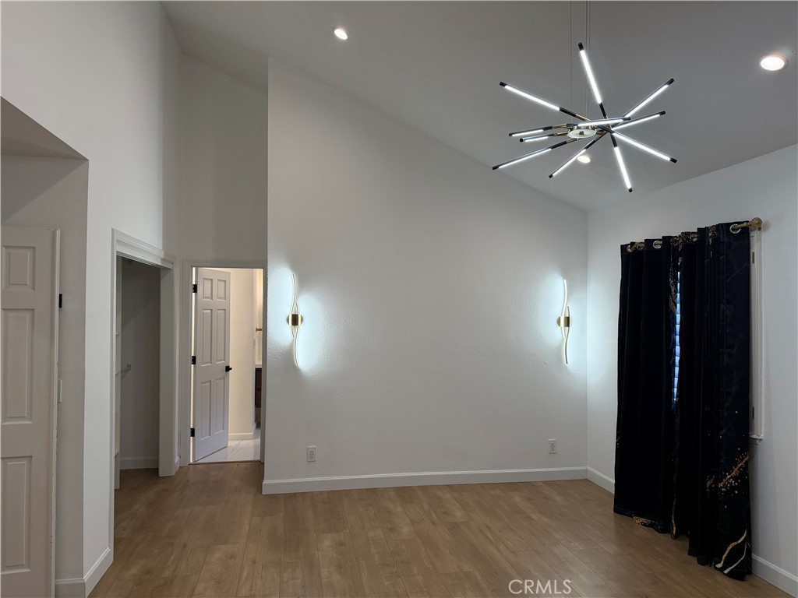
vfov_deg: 56.8
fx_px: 553
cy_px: 299
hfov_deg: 71.6
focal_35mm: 24
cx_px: 399
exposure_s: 1/163
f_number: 1.78
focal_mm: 6.76
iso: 160
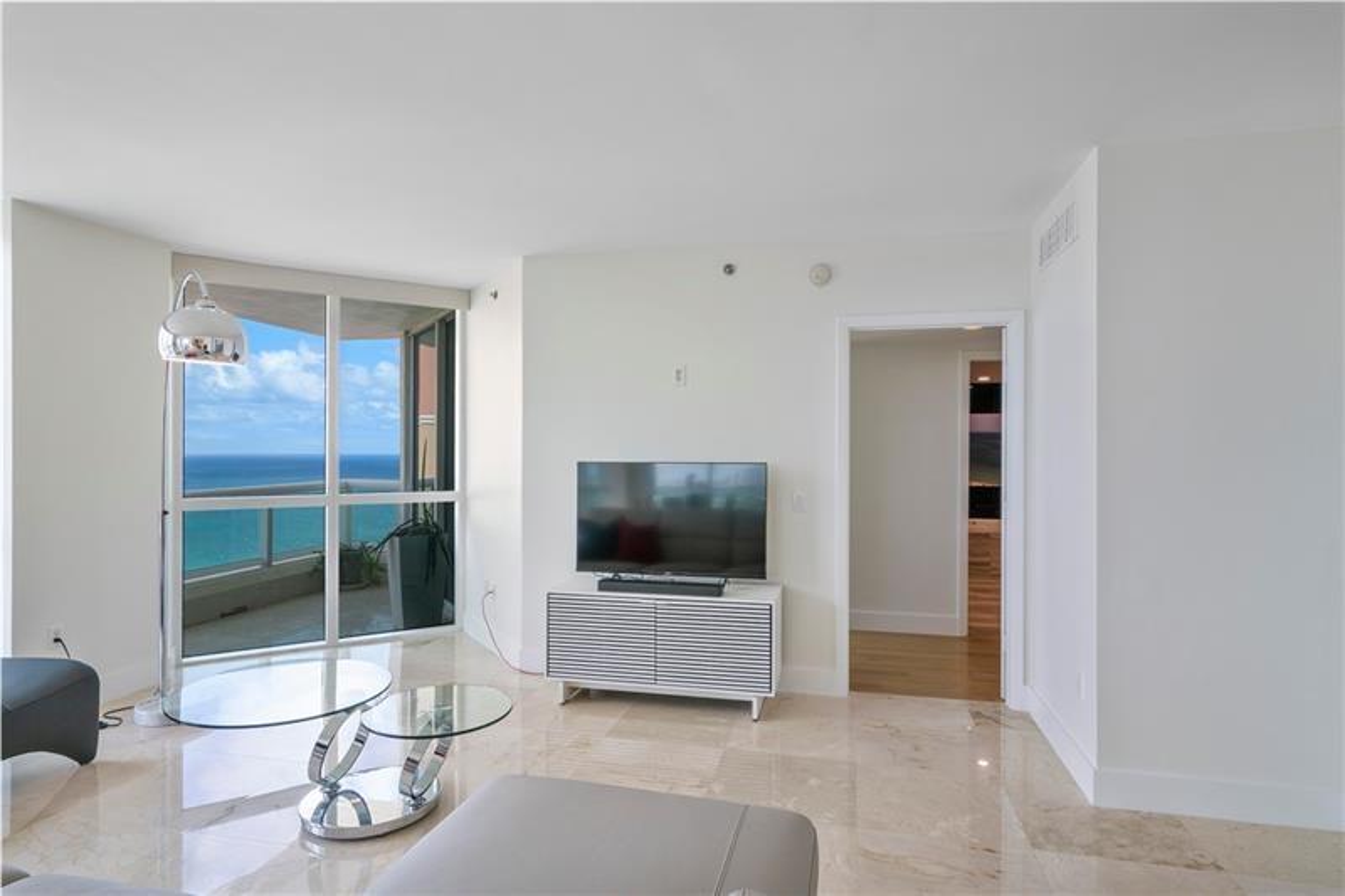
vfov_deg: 64.5
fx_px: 710
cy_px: 448
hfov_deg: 86.9
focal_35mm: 19
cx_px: 672
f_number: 8
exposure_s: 1/60
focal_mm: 19
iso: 250
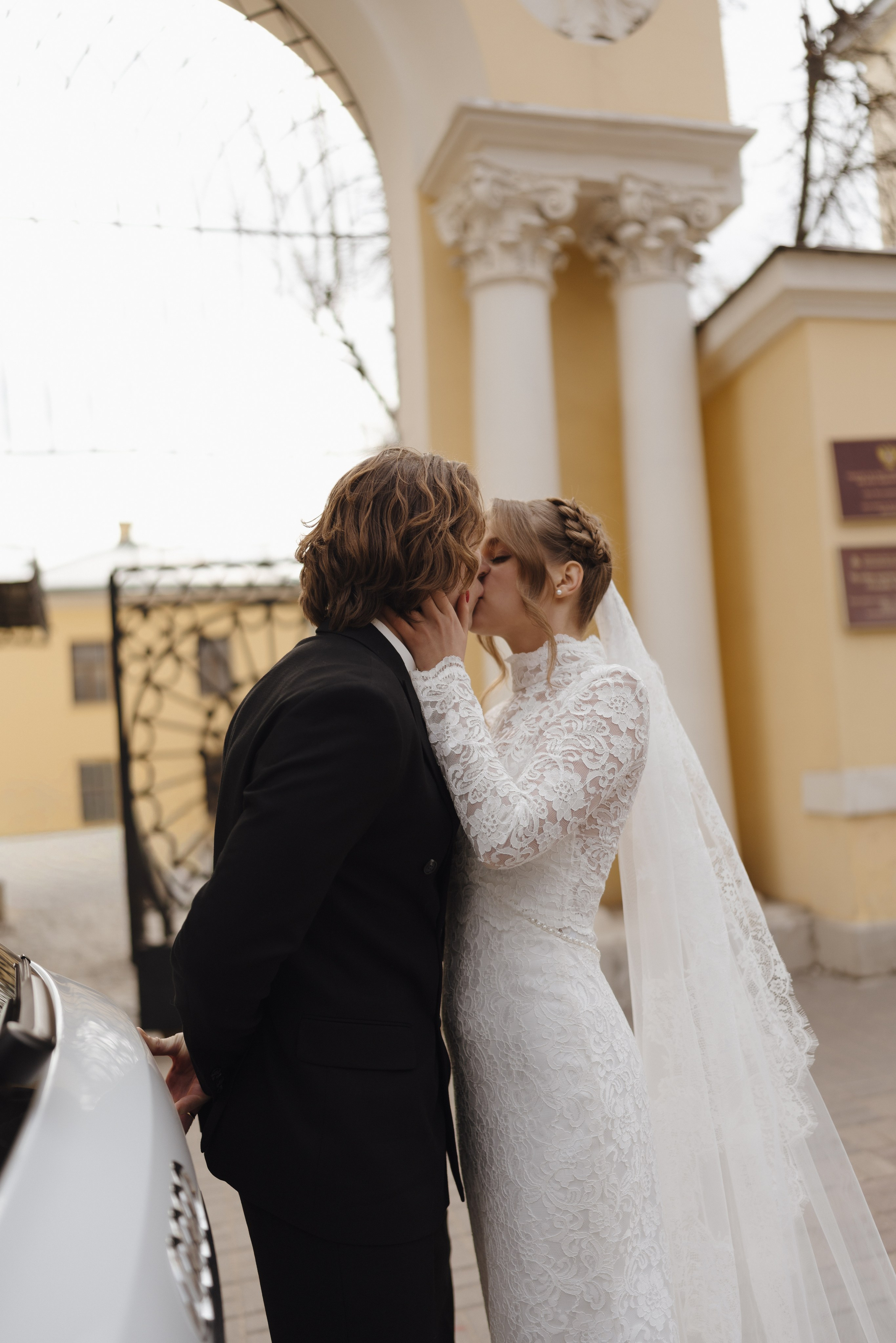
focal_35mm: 35
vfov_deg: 54.4
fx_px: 1307
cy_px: 672
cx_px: 448
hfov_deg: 37.9
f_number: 1.4
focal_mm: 35
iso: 100
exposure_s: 1/2500
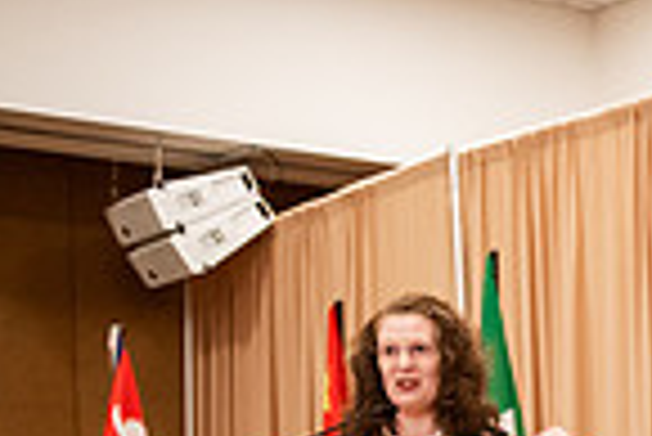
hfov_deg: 13.7
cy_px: 542
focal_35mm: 128
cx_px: 1295
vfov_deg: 10.5
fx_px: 2321
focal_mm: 32
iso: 4000
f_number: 3.2
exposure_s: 1/200
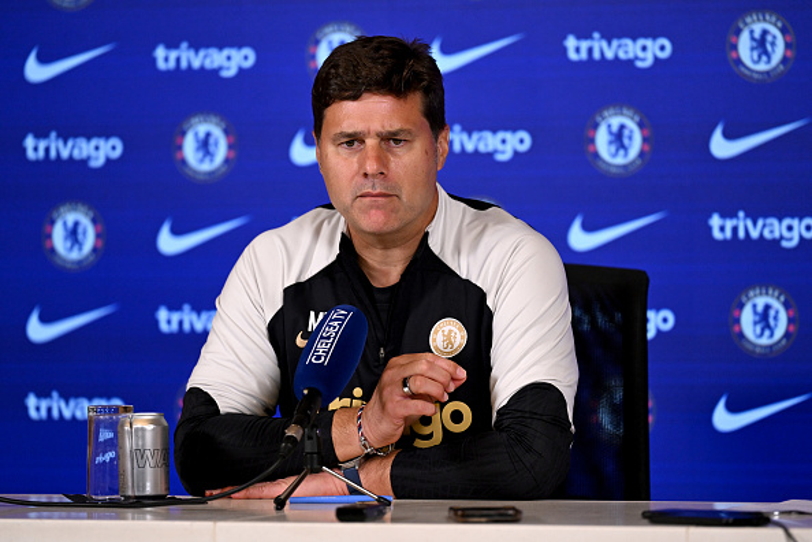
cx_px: 406
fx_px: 4511
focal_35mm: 200
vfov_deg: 6.9
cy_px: 271
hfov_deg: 10.3
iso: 1600
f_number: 3.2
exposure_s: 1/500
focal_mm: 200
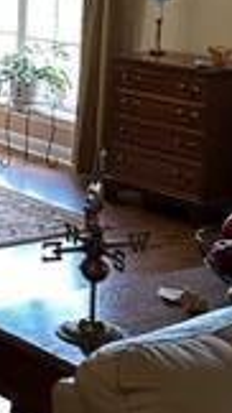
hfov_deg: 10.3
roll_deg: +0.3
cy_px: 66
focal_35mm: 103
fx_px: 1128
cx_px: -308
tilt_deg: -8.3
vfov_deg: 20.5
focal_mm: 6.86
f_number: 1.78
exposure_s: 1/60
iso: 400
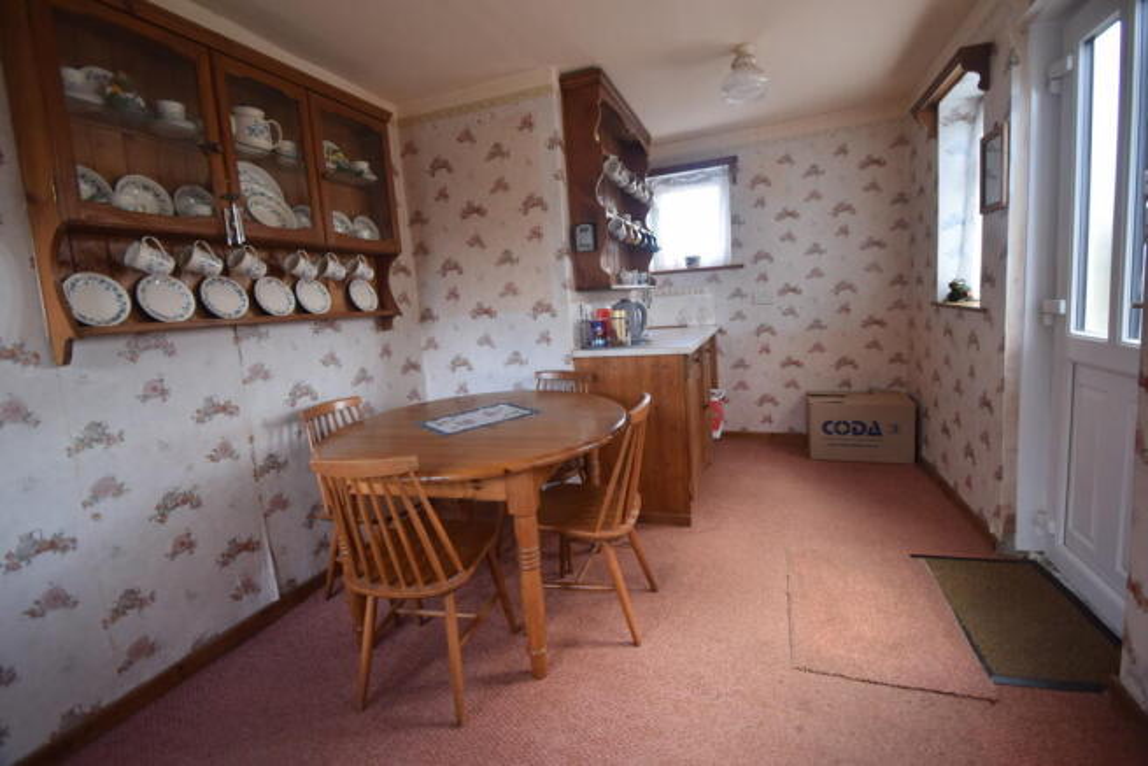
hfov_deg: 100.4
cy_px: 383
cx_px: 574
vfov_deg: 77.4
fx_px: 478
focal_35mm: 15
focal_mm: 10
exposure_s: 1/100
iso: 400
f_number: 4
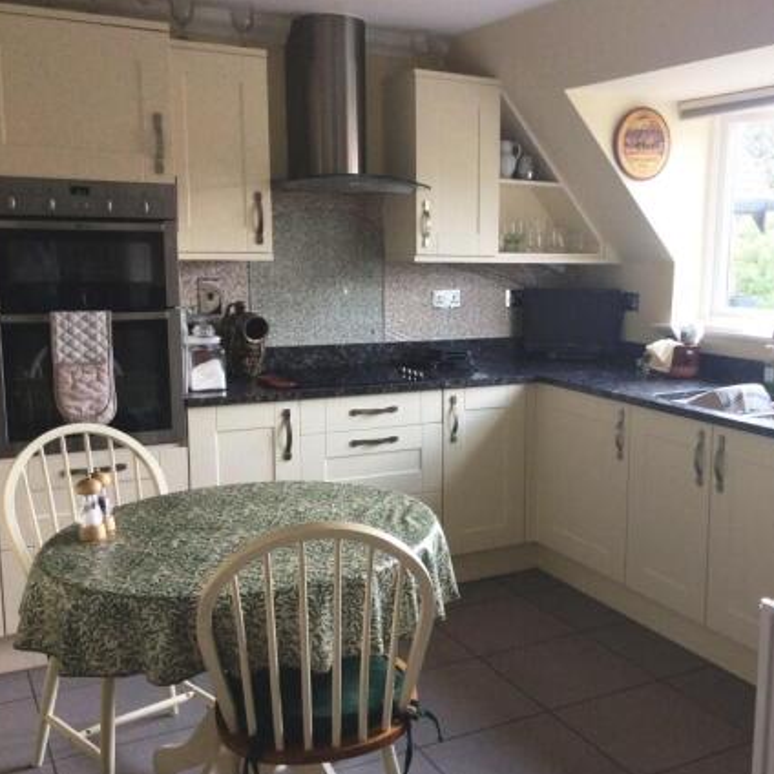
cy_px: 397
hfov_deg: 42.3
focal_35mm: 39
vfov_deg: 42.8
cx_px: 518
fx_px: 987
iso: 40
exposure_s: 1/60
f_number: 2.4
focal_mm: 3.3
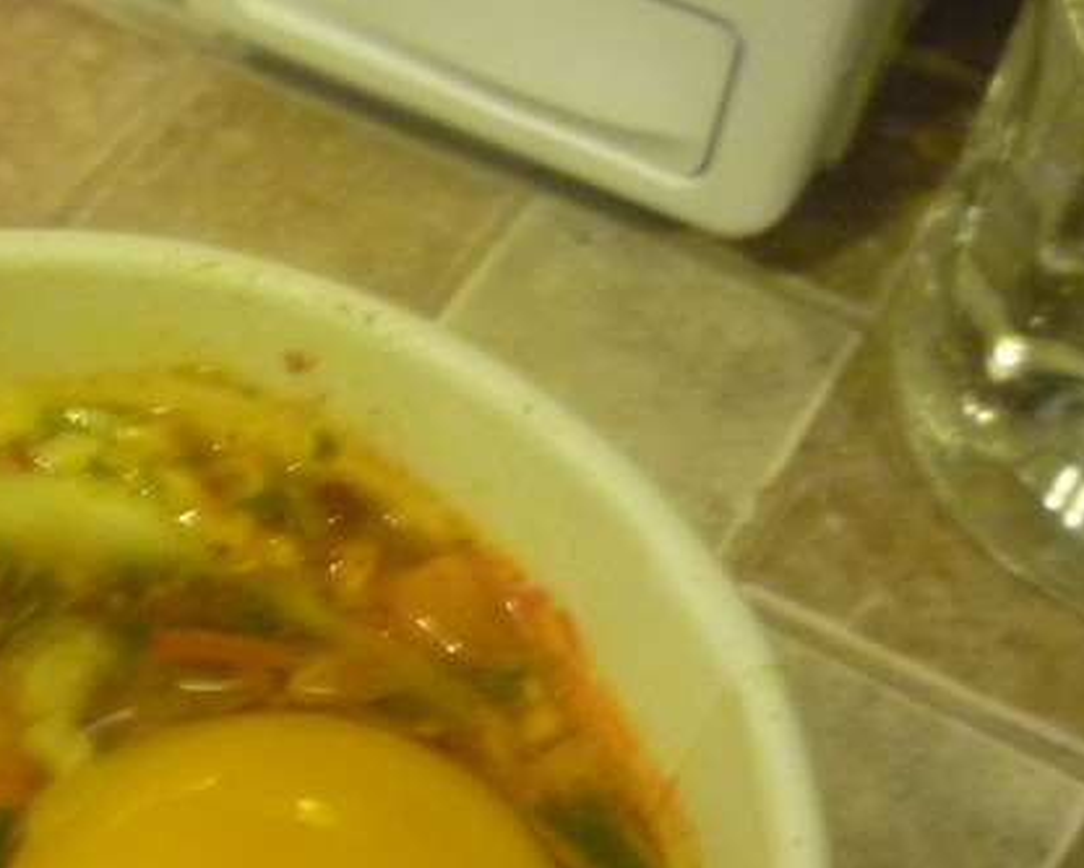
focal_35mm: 72
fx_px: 2310
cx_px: 13
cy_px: 873
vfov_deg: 20.6
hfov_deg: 25.2
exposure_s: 1/8
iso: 400
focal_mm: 5.2
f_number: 3.3
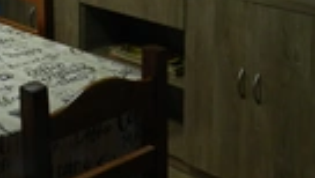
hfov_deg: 24.5
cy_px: -92
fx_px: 678
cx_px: -28
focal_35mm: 81
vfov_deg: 14.0
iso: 180
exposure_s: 1/25
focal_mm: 4
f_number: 3.4
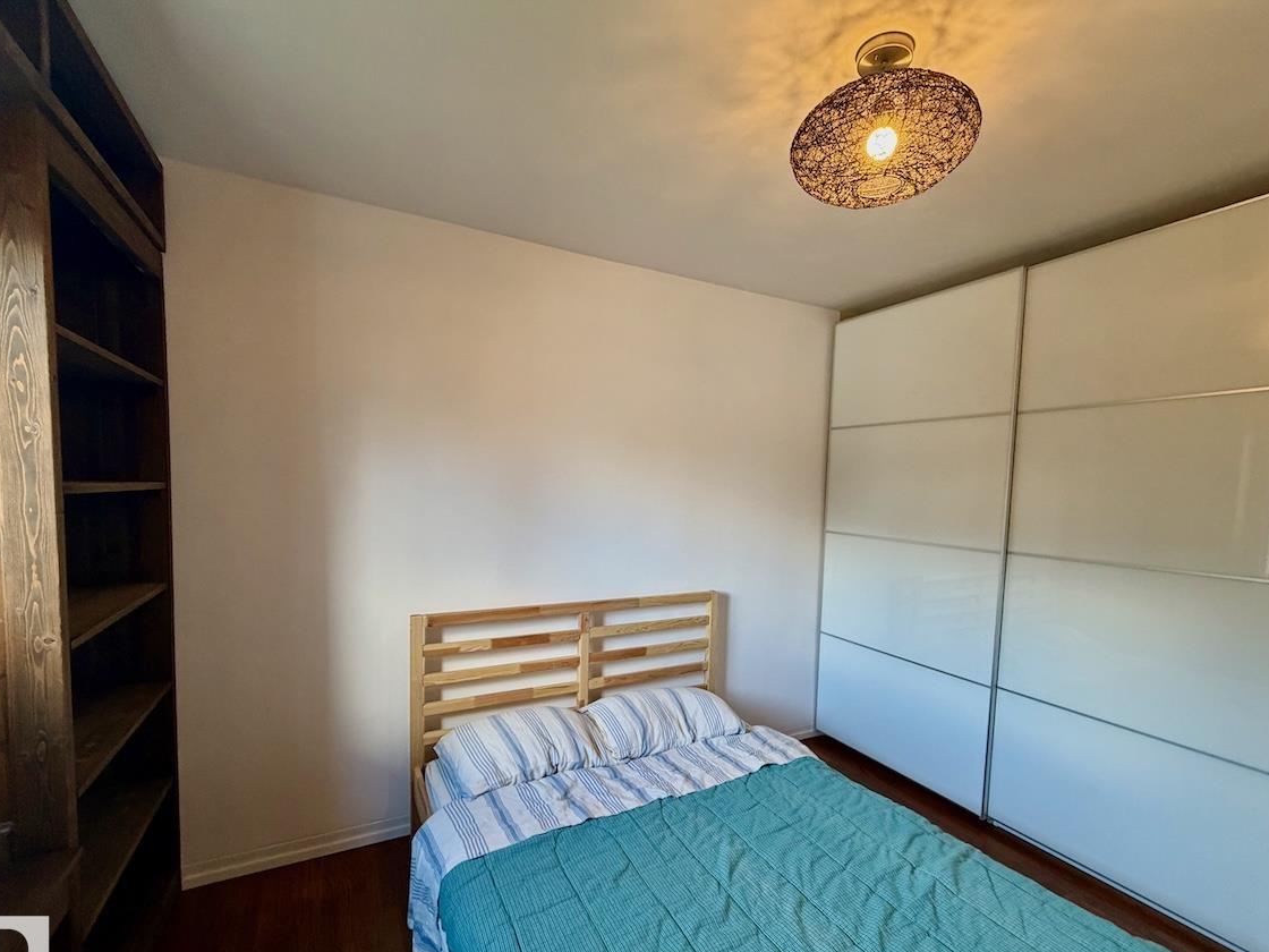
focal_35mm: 16
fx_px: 587
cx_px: 661
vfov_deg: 77.9
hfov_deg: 94.4
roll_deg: -1.2
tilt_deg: -3.0
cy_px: 526
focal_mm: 2.22
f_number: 2.2
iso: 250
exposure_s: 1/60
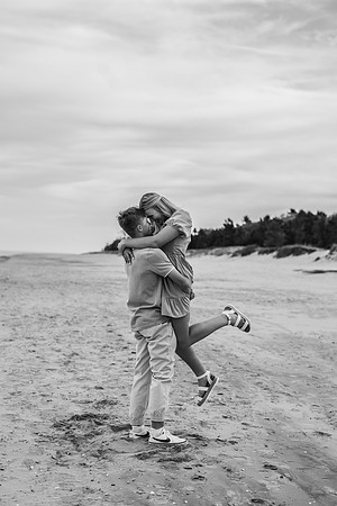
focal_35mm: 58
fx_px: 814
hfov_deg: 23.4
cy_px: 253
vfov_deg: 34.5
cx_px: 168
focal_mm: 58
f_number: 2.8
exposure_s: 1/1600
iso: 200
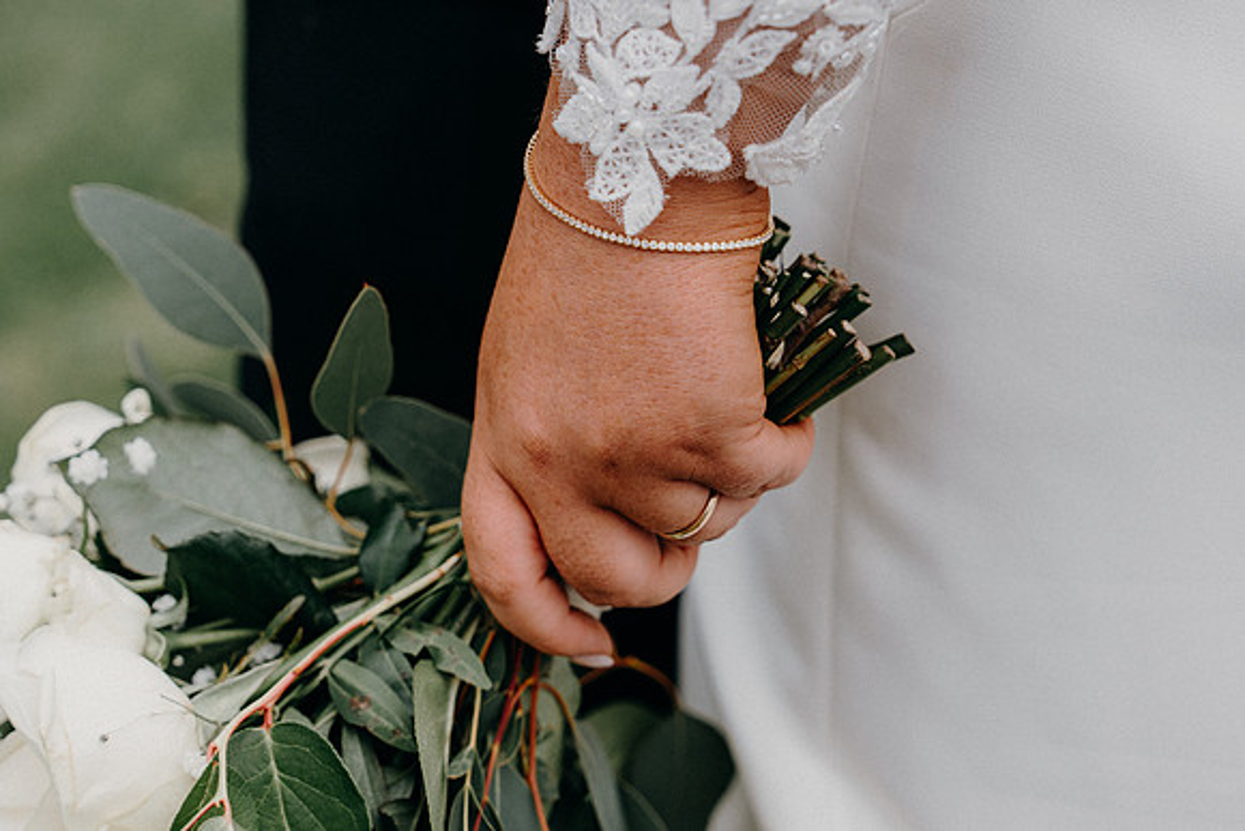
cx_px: 622
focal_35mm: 105
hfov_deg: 19.5
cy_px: 416
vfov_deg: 13.0
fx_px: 3632
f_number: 3.5
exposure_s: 1/250
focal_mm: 70
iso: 160
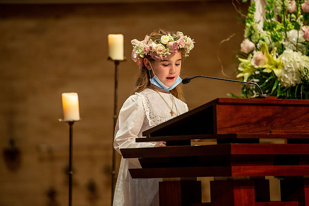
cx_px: 154
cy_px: 103
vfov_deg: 6.9
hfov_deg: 10.3
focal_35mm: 200
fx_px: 1716
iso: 1600
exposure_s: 1/100
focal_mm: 200
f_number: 2.8
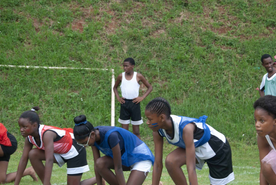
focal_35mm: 104
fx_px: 798
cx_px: 135
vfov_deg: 13.2
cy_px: 107
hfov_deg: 19.6
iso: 200
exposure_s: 1/125
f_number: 5.6
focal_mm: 48
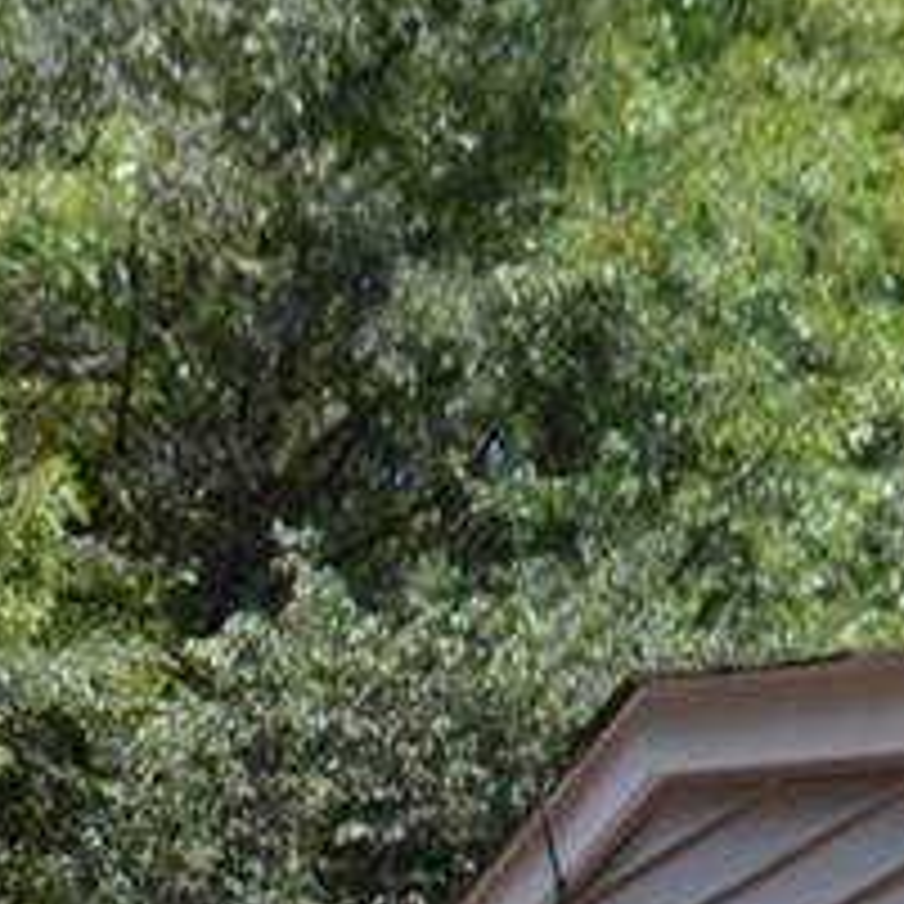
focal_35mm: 156
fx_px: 4609
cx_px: -247
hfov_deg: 11.0
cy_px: 2975
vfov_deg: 8.6
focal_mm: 12
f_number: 7.1
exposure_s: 1/125
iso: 100
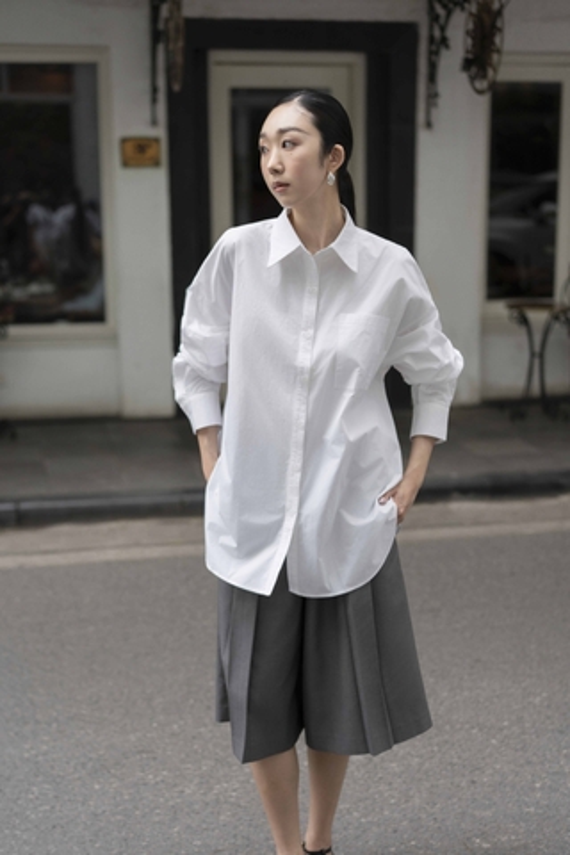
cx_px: 285
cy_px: 428
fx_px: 1306
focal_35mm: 55
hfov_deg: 24.6
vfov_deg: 36.2
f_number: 2.5
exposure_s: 1/1000
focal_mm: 55
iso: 250
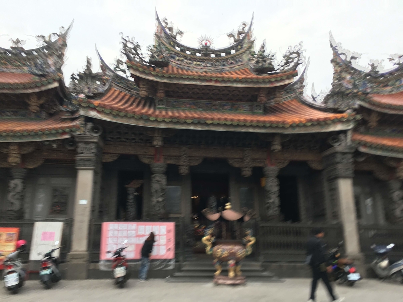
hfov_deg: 61.7
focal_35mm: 29
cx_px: 202
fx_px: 338
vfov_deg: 48.2
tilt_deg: +9.4
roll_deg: -0.8
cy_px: 151
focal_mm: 4.15
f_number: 2.2
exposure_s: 1/60
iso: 25
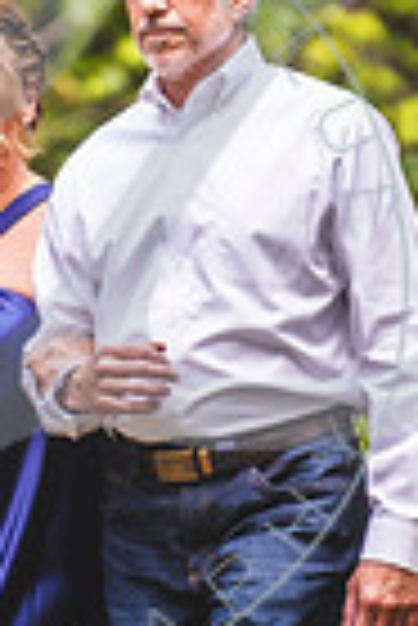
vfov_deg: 3.2
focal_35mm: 648
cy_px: -59
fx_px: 11257
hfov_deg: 2.1
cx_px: 193
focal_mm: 200
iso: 800
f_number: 3.2
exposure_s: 1/640
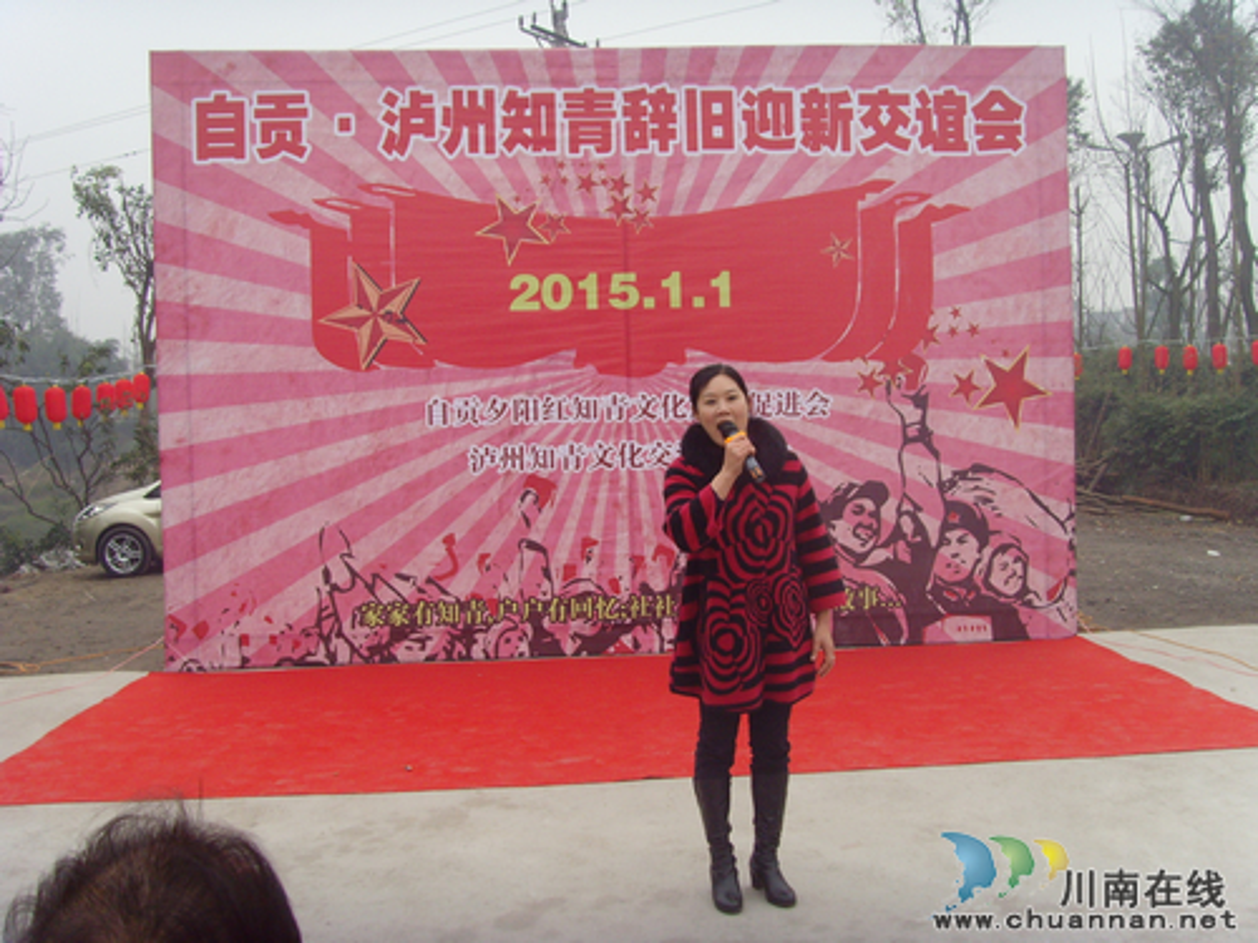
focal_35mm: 39
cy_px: 472
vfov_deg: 36.8
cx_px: 629
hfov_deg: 47.9
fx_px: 1417
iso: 100
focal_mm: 6.6
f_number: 3.5
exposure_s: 1/90
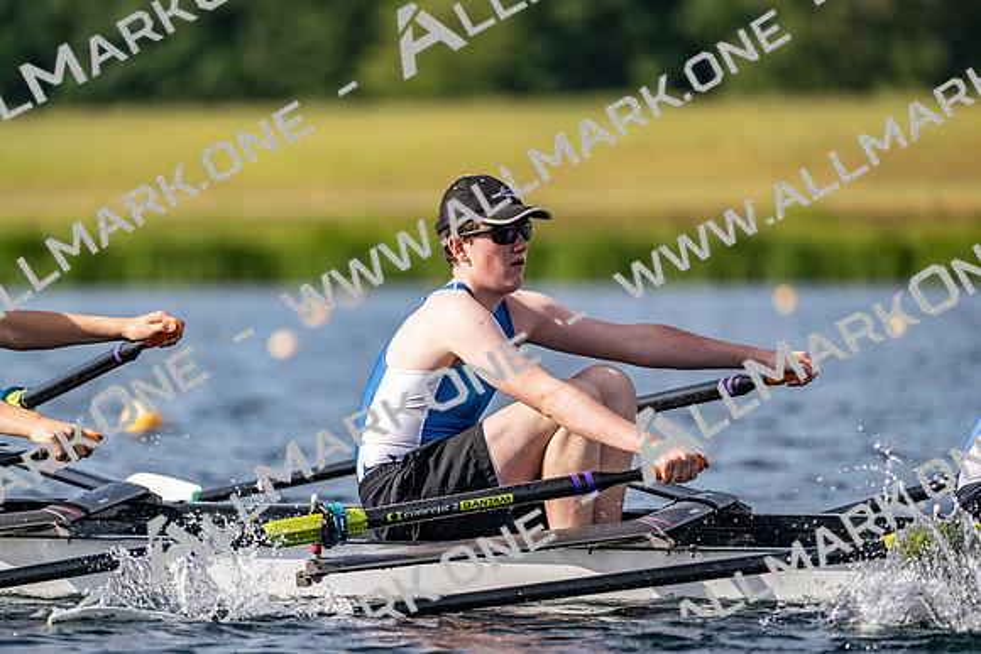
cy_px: 327
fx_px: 10902
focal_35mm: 400
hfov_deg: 5.2
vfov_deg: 3.4
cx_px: 490
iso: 360
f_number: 4.5
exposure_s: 1/2500
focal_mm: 400
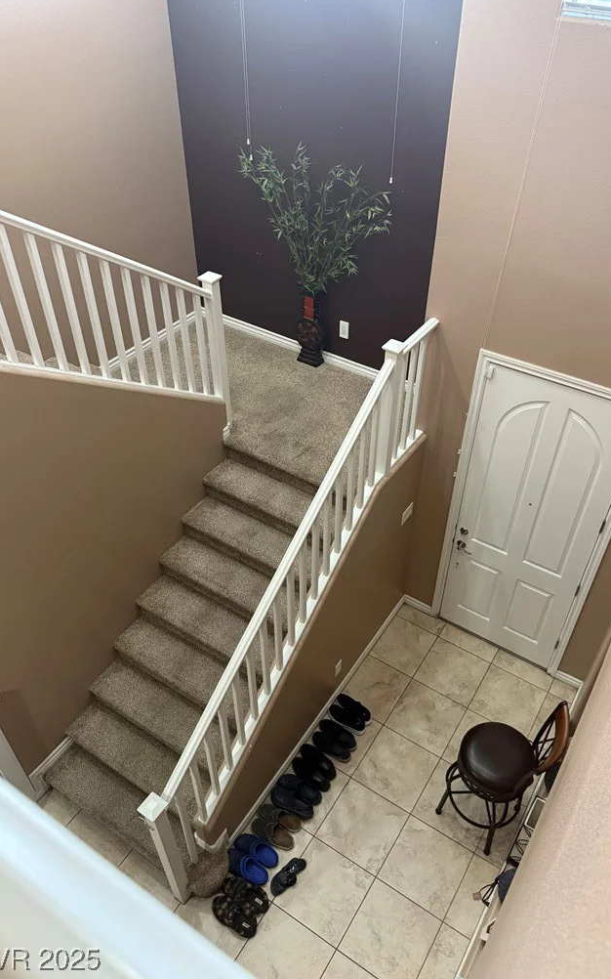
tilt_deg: -41.9
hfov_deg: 47.5
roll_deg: -1.9
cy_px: 487
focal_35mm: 26
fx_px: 693
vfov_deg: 70.4
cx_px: 343
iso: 400
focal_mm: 6.76
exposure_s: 1/60
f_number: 1.78
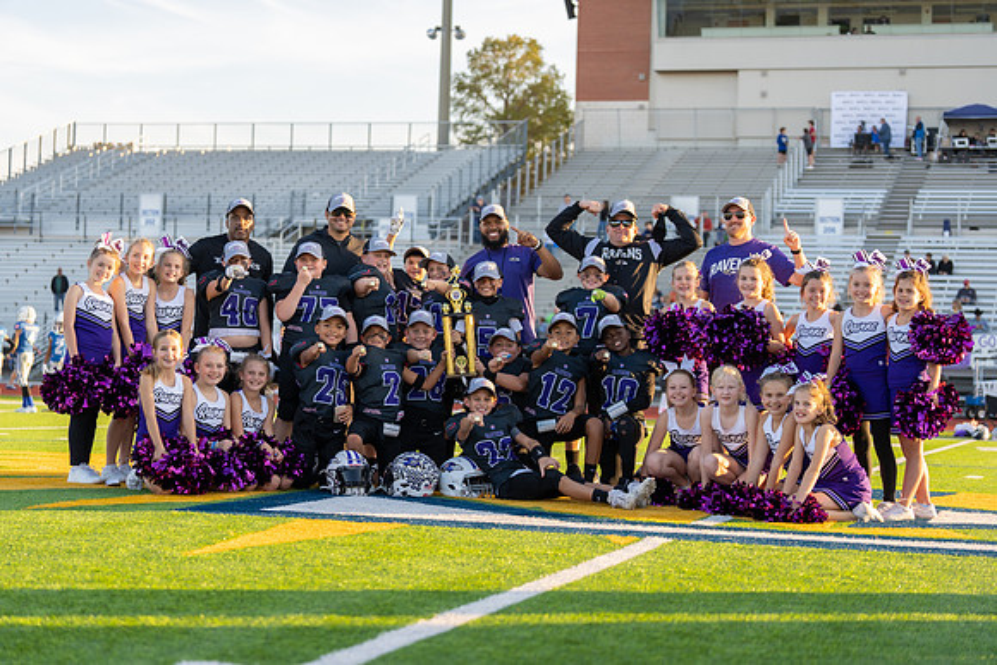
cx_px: 498
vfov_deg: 19.5
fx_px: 1939
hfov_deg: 28.8
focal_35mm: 70
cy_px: 332
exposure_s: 1/320
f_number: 2.8
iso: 100
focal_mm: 70
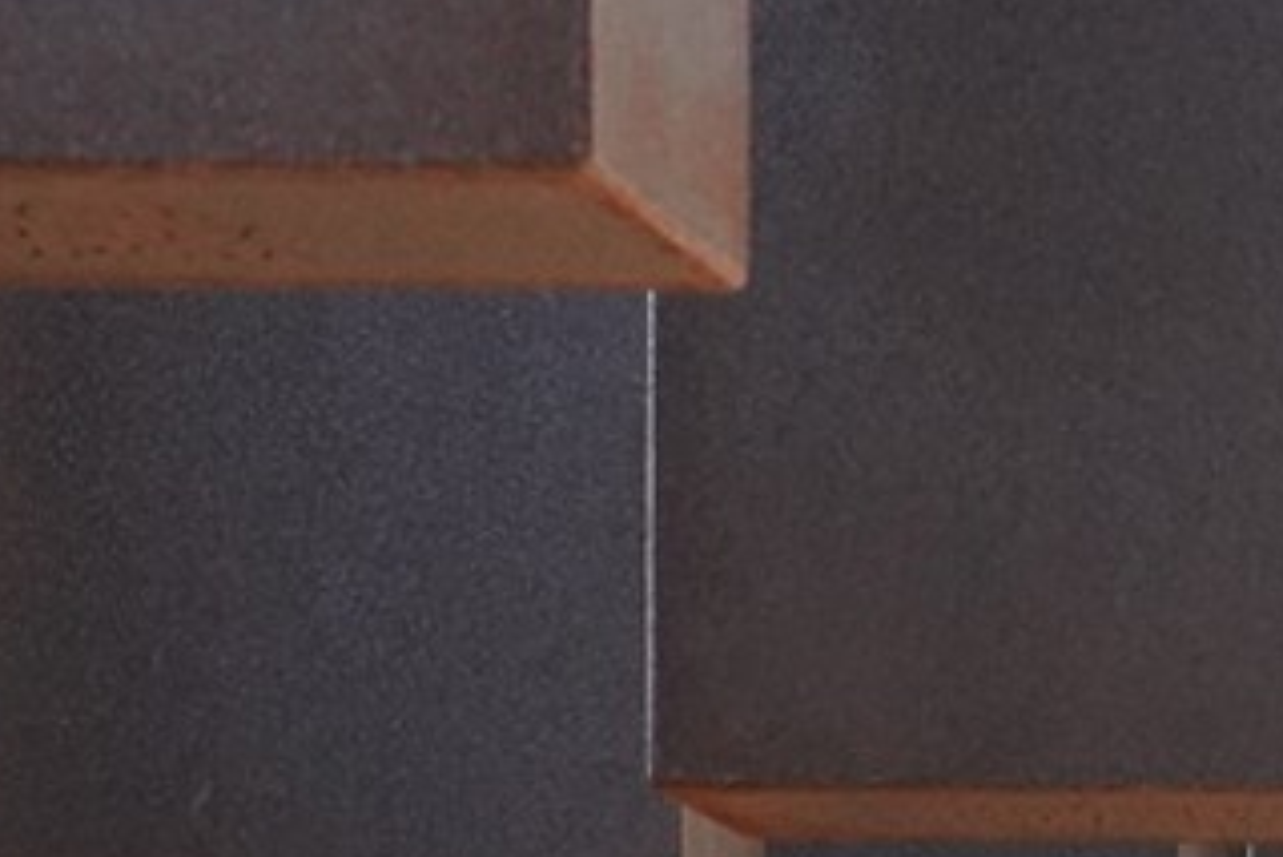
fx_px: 8949
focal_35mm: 251
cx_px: 3077
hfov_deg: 7.6
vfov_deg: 5.3
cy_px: 1955
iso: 3200
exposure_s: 1/100
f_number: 5
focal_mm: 40
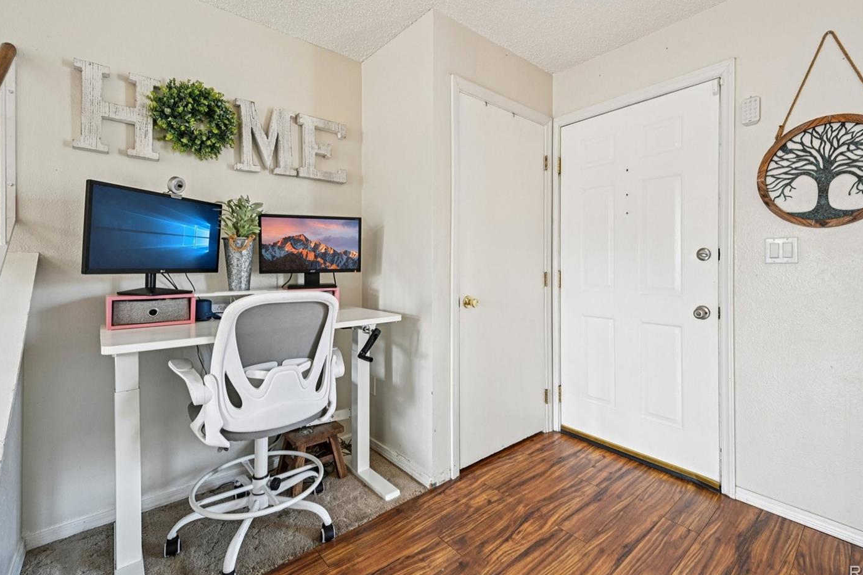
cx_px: 456
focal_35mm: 16
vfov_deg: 73.5
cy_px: 257
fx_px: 383
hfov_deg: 96.6
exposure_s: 1/8
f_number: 8
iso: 400
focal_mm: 14
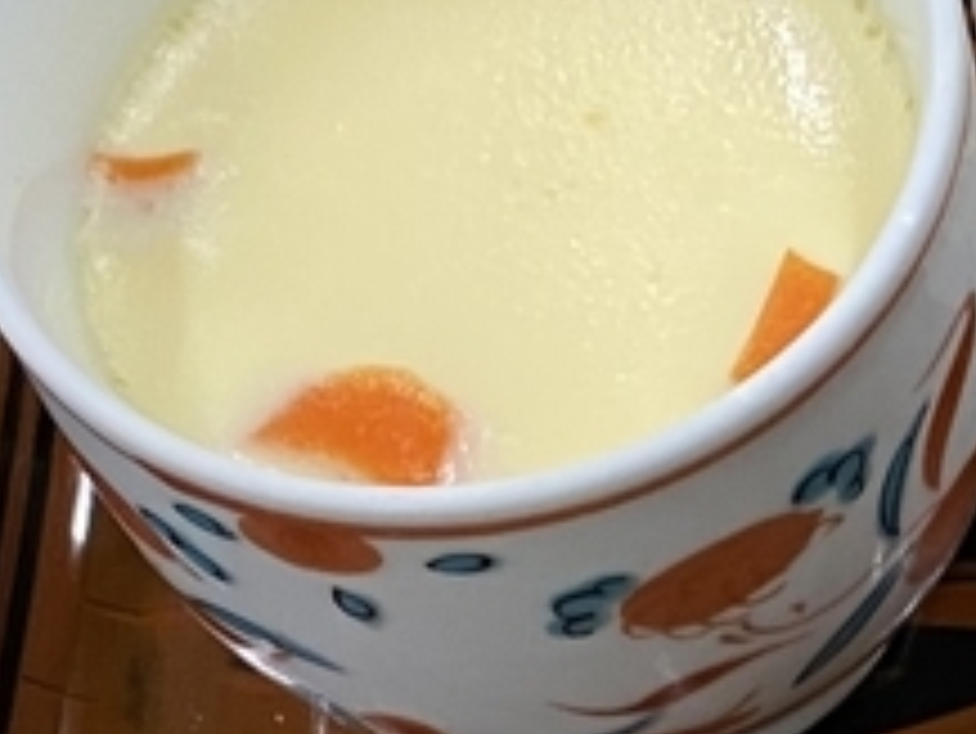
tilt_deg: -70.1
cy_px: 1414
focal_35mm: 144
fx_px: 4062
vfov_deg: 9.7
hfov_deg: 12.6
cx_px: 1687
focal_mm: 4.25
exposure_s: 1/60
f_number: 1.8
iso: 100
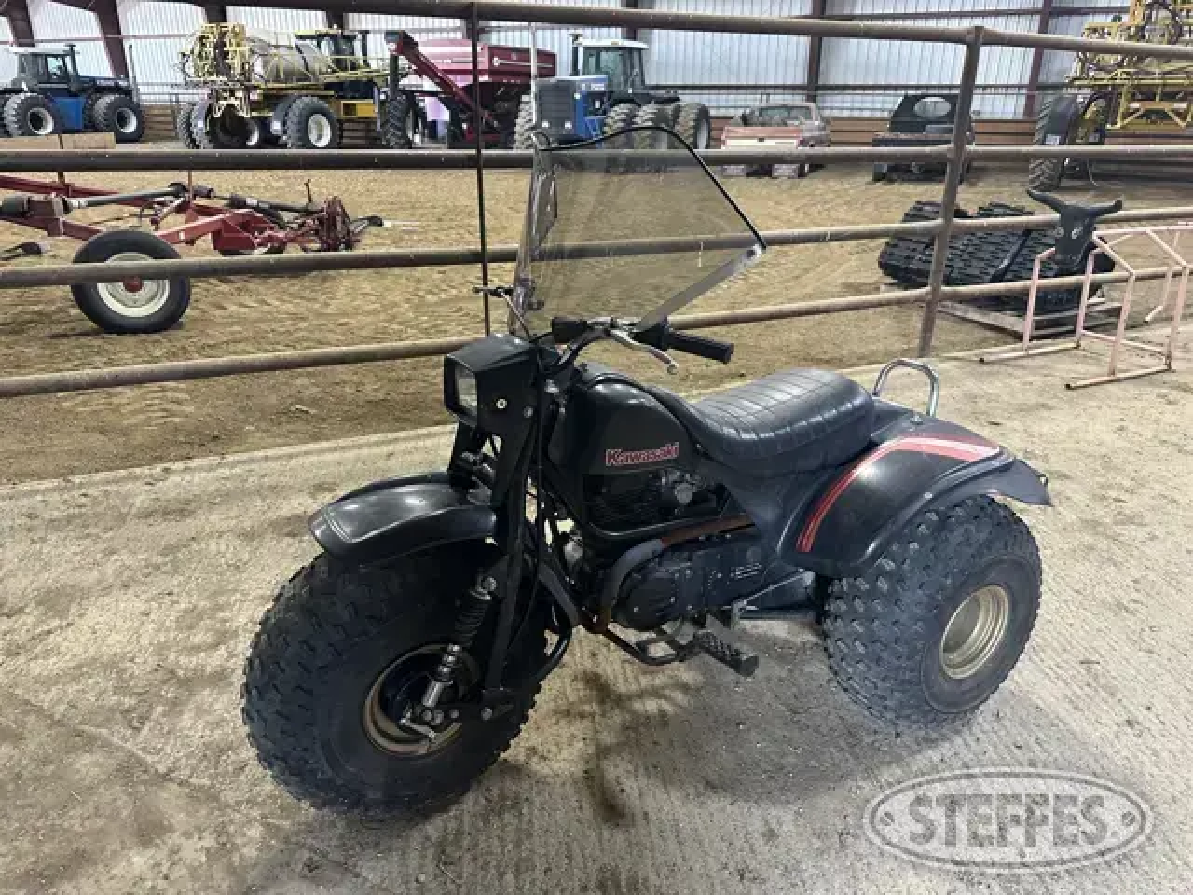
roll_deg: -1.1
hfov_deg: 71.6
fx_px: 827
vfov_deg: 56.8
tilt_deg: -24.5
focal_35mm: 24
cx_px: 596
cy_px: 448
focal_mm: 6.86
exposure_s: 1/60
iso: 640
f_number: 1.78
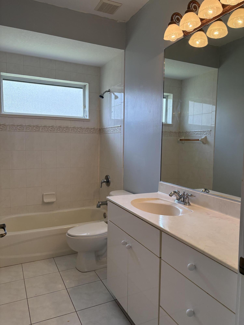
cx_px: 122
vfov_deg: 67.3
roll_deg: -0.9
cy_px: 162
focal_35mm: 26
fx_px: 244
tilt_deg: -5.2
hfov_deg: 53.1
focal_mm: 5.96
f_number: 1.6
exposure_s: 1/203
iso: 125
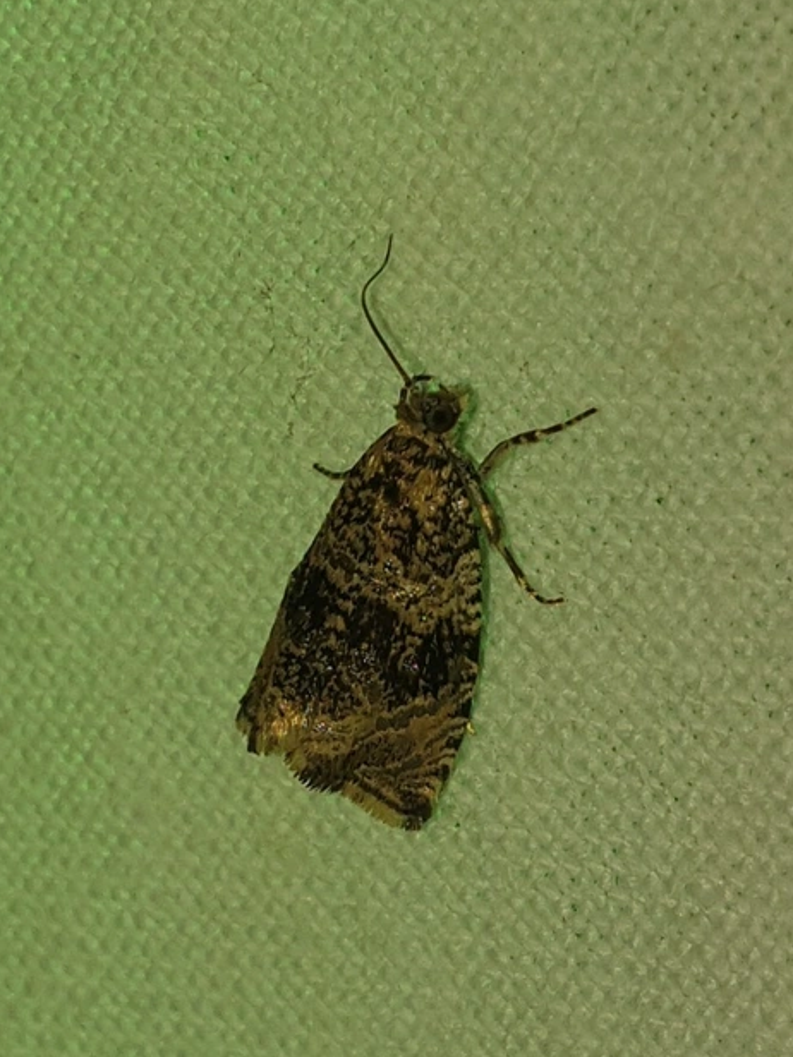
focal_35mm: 27
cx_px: 384
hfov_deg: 51.3
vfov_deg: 65.3
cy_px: 528
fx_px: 825
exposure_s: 1/3425
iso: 50
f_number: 2.4
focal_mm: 4.3
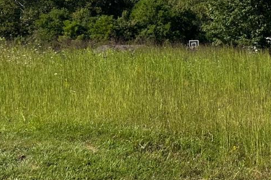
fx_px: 572
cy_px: 55
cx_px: 409
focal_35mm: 76
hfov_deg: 22.0
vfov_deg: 17.9
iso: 80
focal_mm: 6.86
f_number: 1.78
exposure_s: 1/3861
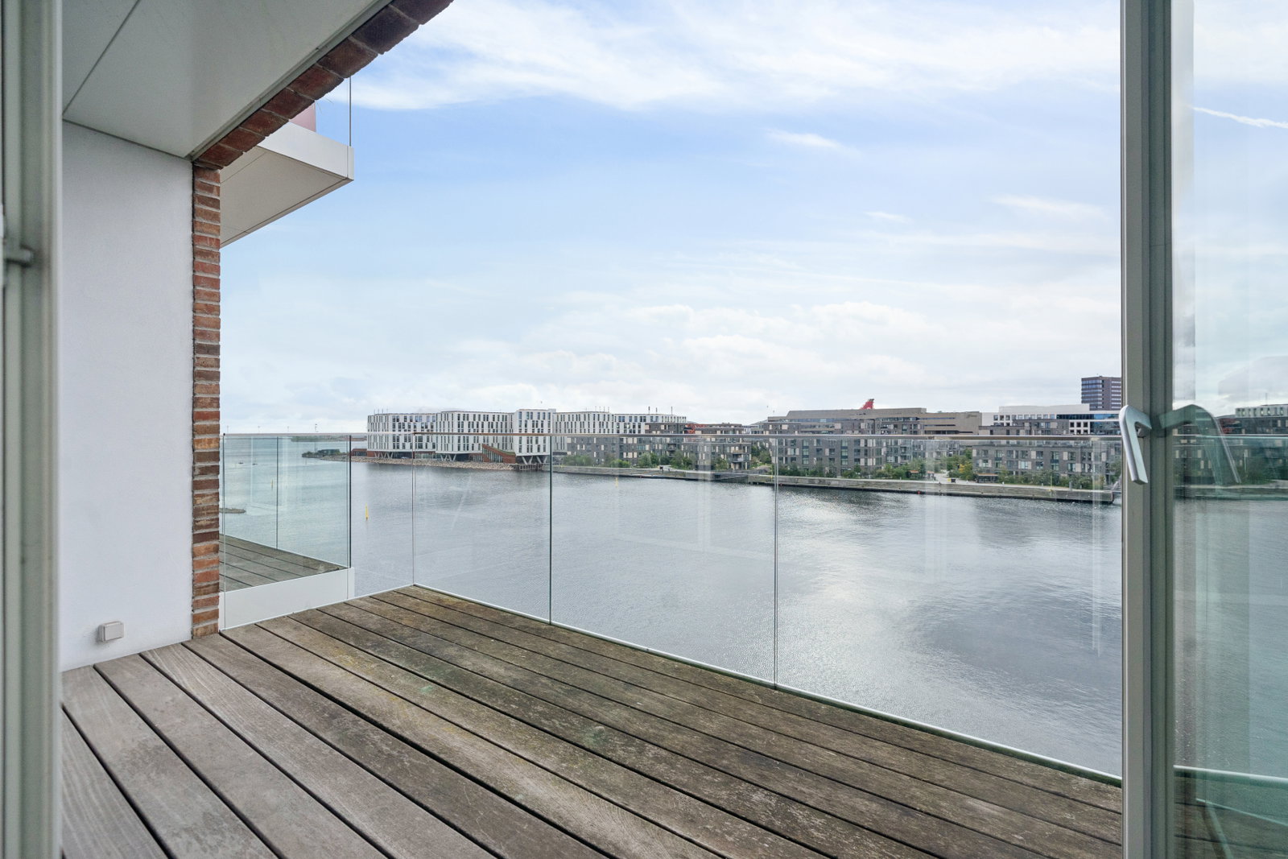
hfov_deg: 100.4
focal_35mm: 15
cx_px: 644
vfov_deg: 77.3
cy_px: 430
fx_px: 537
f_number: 6.3
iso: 500
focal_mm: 15
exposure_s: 1/800
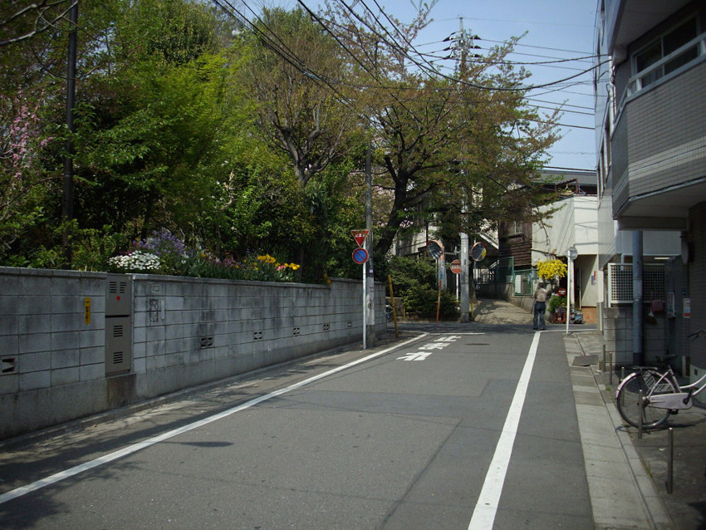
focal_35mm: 37
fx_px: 755
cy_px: 265
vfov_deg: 38.7
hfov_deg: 50.1
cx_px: 353
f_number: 5.6
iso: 80
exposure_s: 1/250
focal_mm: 6.2
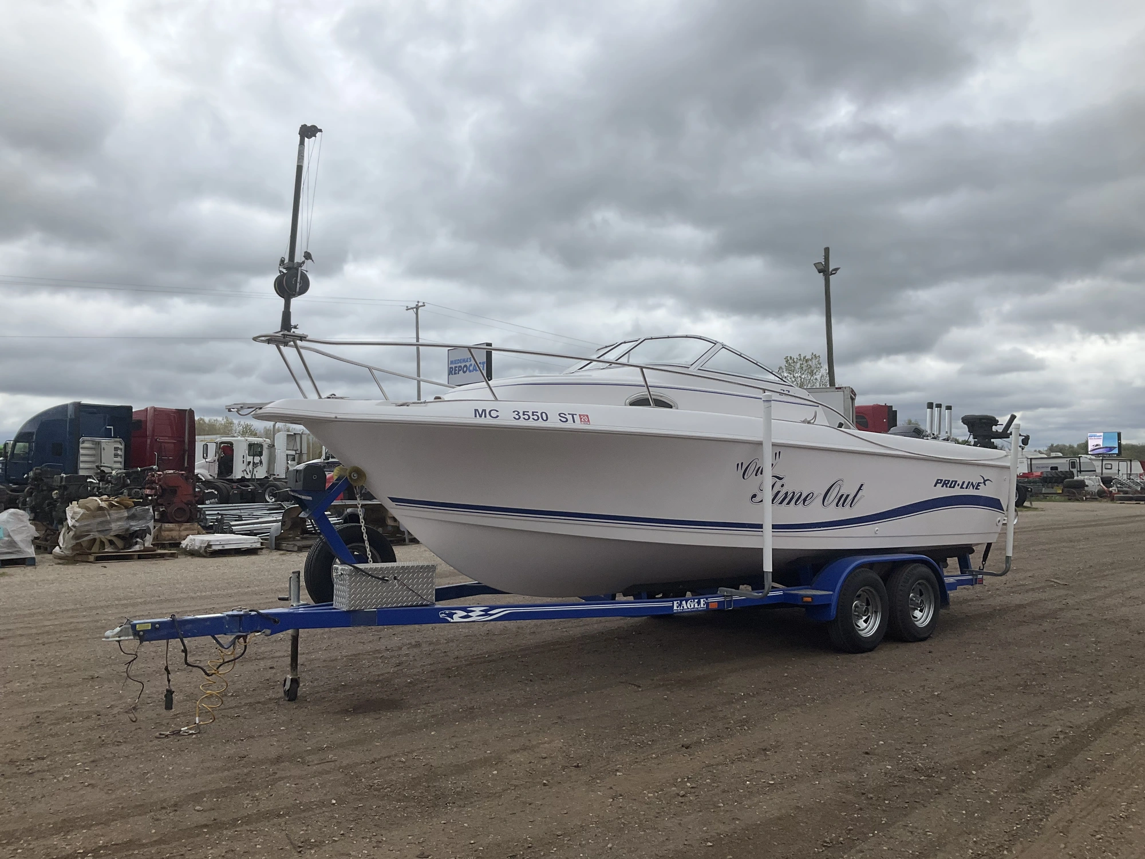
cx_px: 572
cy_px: 430
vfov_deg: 48.2
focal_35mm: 29
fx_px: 959
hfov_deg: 61.7
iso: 25
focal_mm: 3
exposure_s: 1/2320
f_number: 1.8
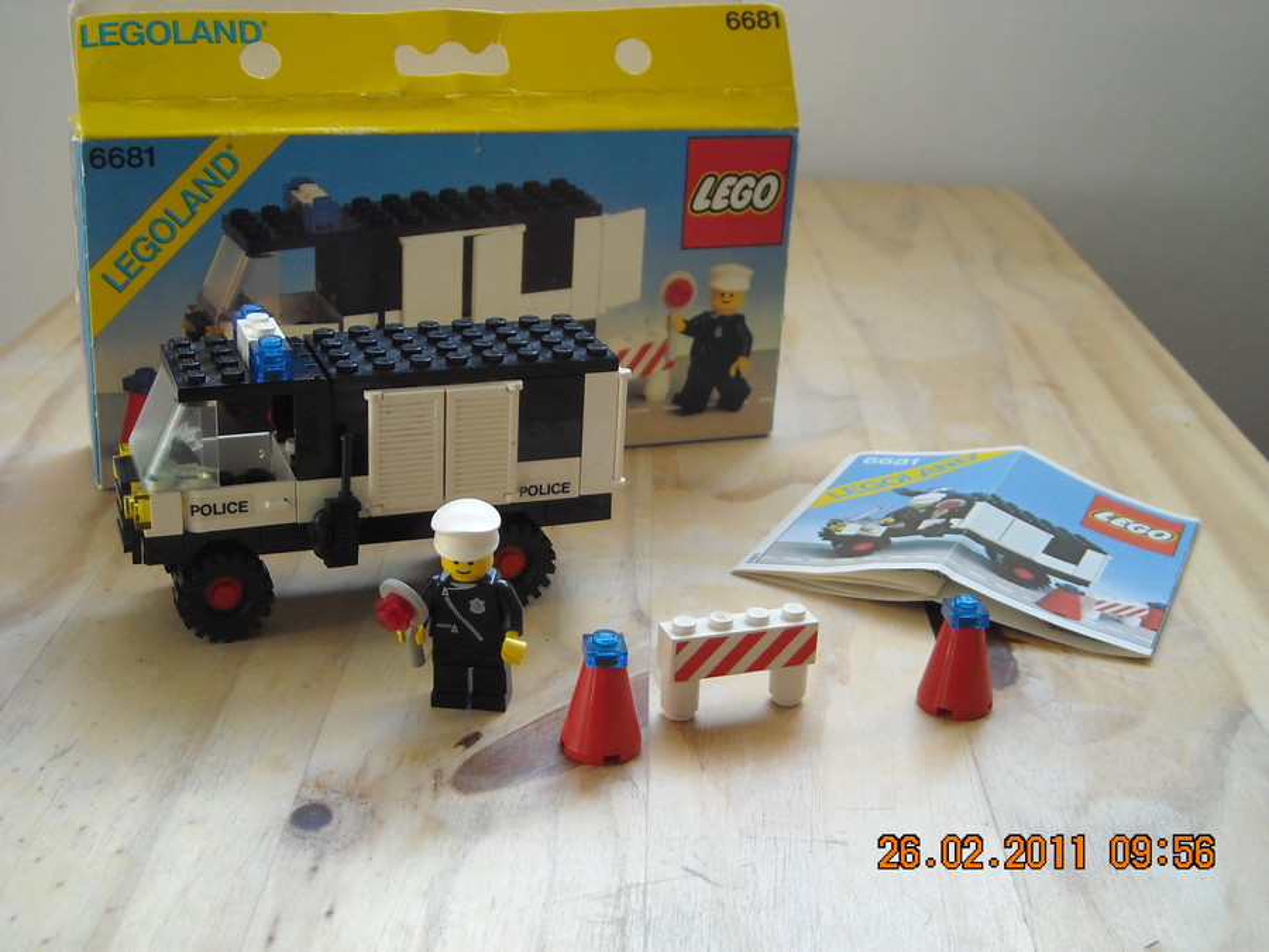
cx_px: 634
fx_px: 1796
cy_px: 476
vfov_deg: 29.7
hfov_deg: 38.9
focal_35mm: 49
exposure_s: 1/184
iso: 200
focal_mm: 7.92
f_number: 3.2
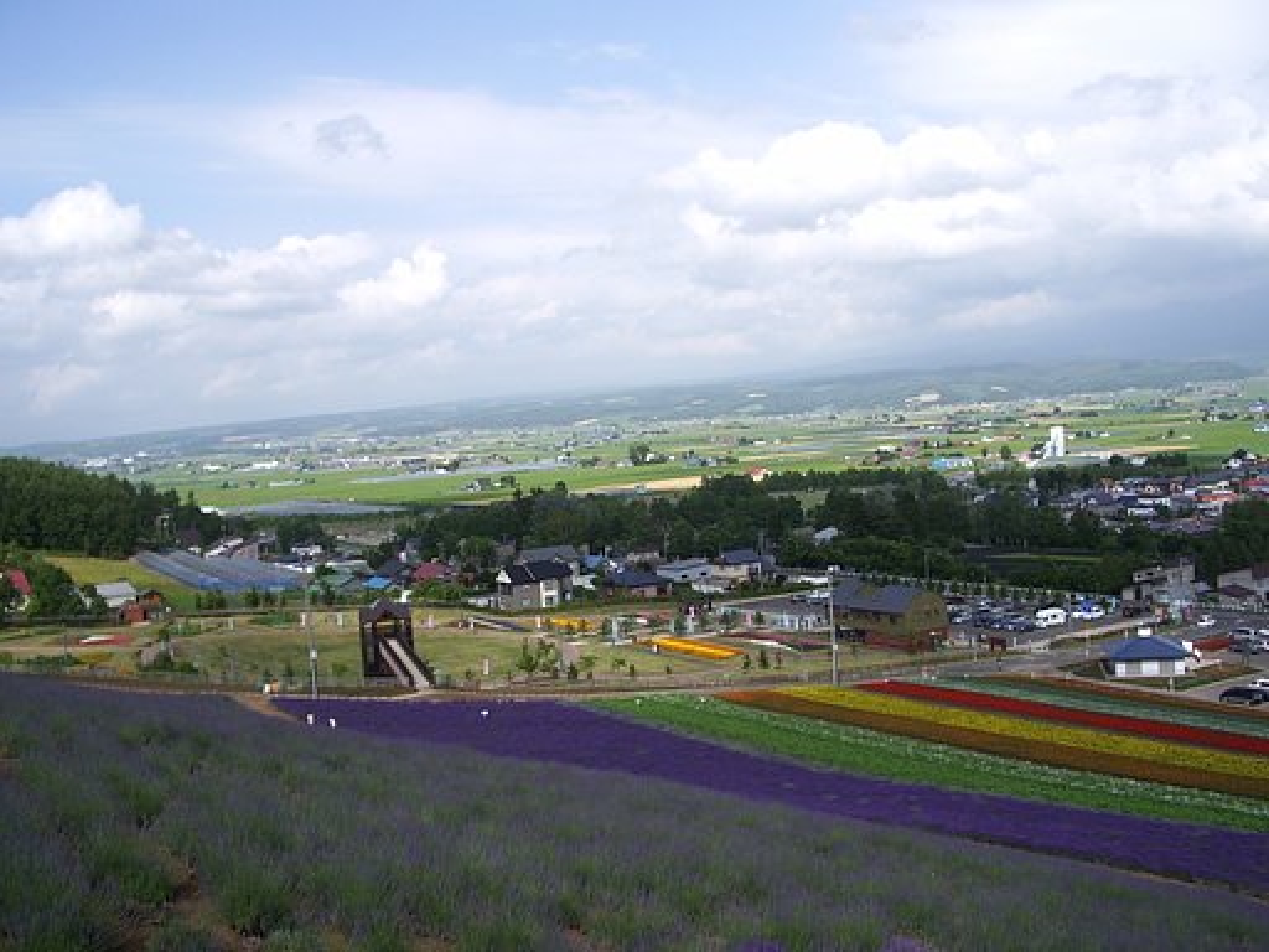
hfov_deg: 52.6
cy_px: 476
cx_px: 634
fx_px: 1283
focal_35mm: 35
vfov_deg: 40.7
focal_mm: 5.8
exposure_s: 1/500
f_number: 4.3
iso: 50
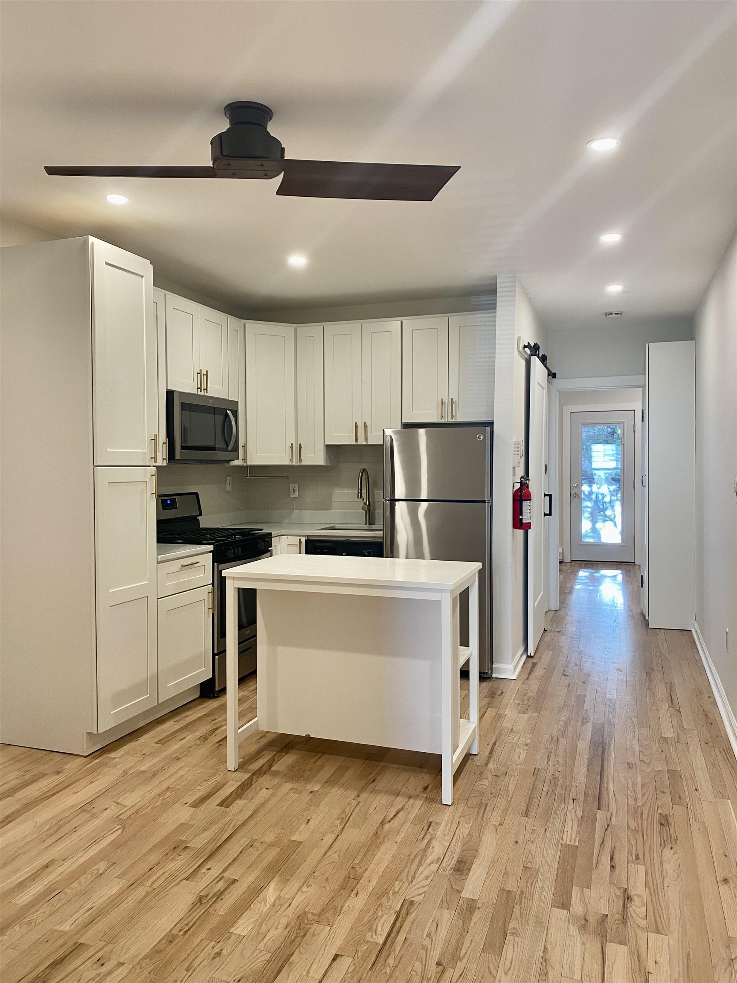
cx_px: 368
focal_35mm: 26
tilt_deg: -0.9
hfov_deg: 53.1
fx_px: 738
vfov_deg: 67.3
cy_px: 492
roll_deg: +0.6
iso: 100
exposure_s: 1/60
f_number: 1.8
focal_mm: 4.25
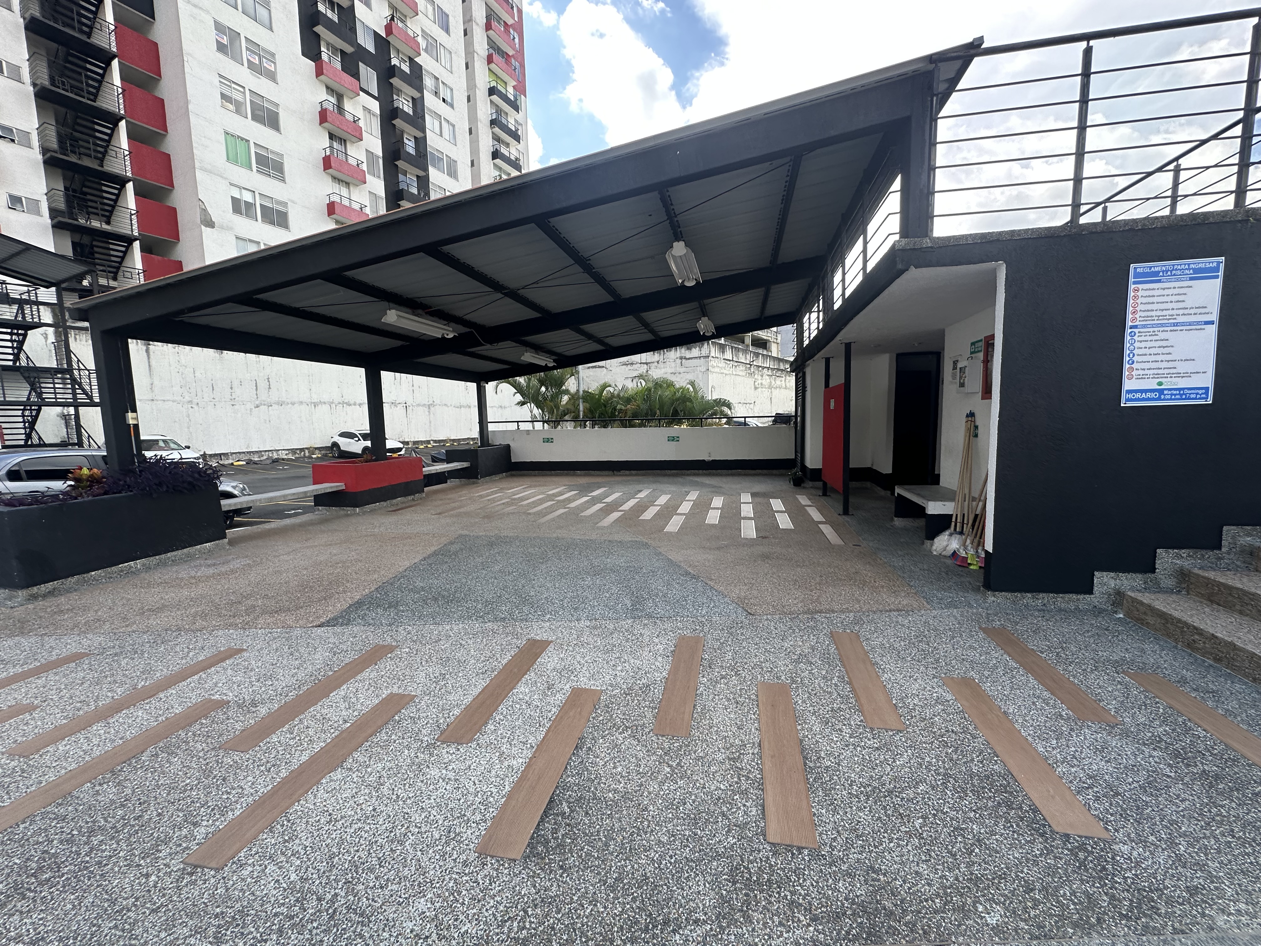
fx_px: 510
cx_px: 630
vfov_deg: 85.7
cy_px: 473
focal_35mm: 14
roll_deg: +1.1
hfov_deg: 102.1
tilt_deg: -4.1
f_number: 2.2
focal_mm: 2.22
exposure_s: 1/320
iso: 40
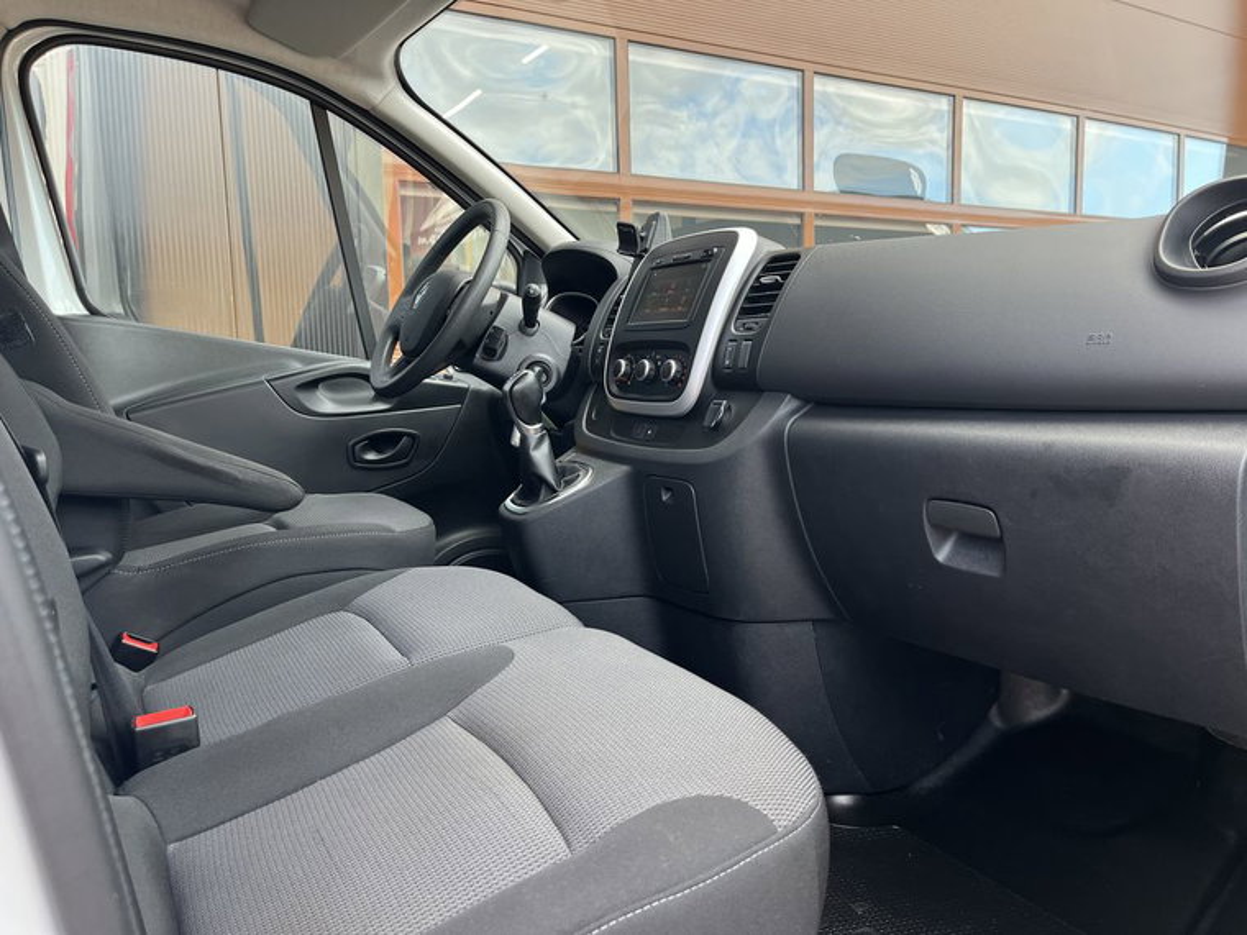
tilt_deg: -6.8
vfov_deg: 53.1
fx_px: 937
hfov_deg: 67.3
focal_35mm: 26
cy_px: 468
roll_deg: +1.3
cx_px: 624
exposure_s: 1/121
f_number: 1.6
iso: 80
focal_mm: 5.1
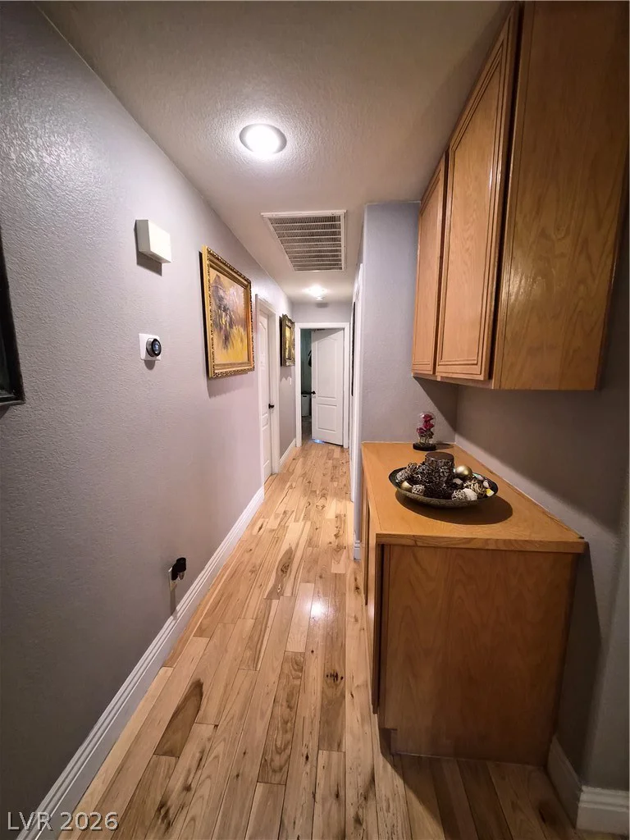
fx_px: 315
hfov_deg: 89.9
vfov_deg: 106.2
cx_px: 315
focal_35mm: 13
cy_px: 420
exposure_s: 1/60
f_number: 2.2
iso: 640
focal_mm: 1.7
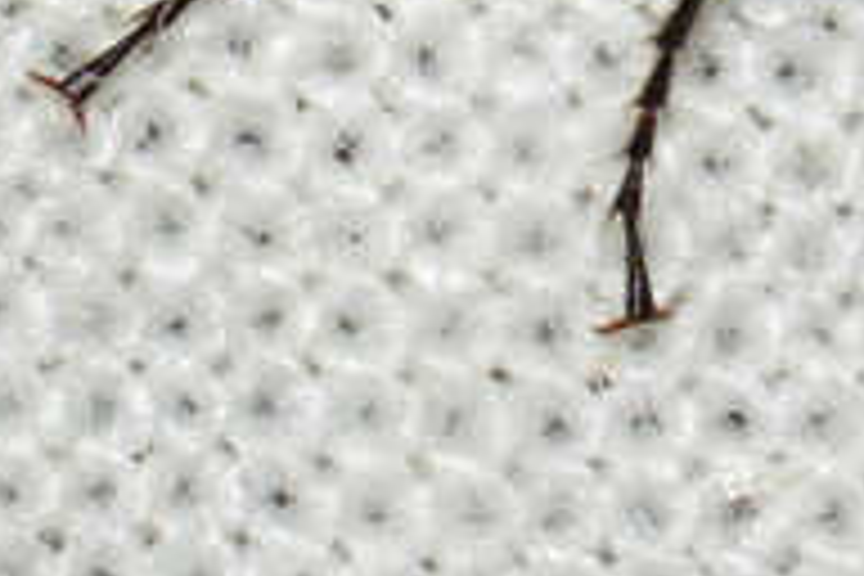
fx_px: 17975
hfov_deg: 2.8
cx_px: 1015
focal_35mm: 749
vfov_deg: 1.8
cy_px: -860
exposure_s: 1/200
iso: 100
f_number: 20
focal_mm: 100
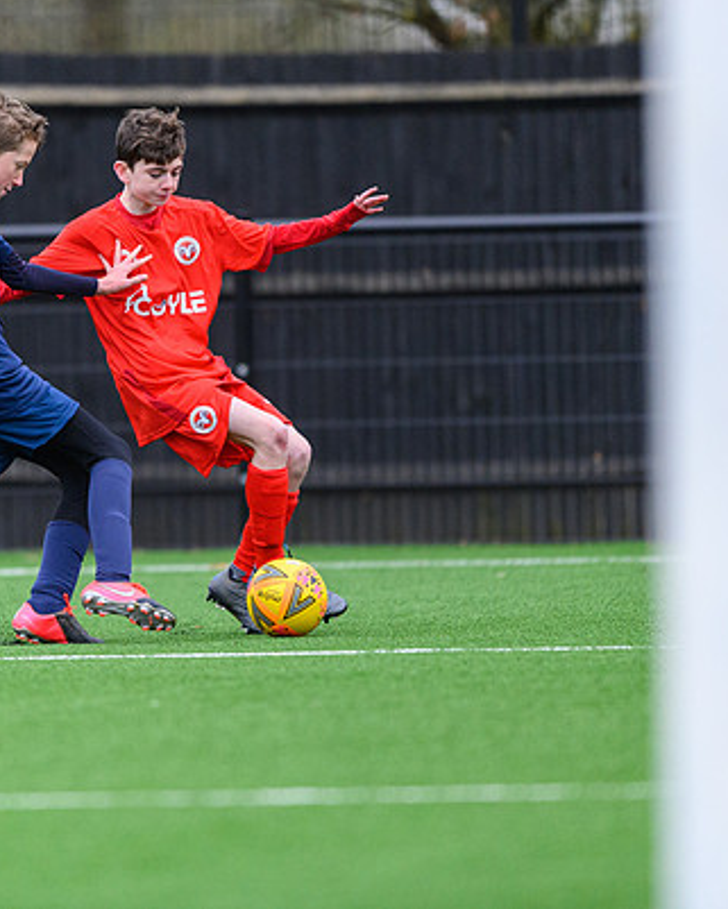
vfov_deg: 3.1
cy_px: 401
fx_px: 17042
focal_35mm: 633
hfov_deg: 2.4
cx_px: 214
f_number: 2.8
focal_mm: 400
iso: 4500
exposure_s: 1/2000
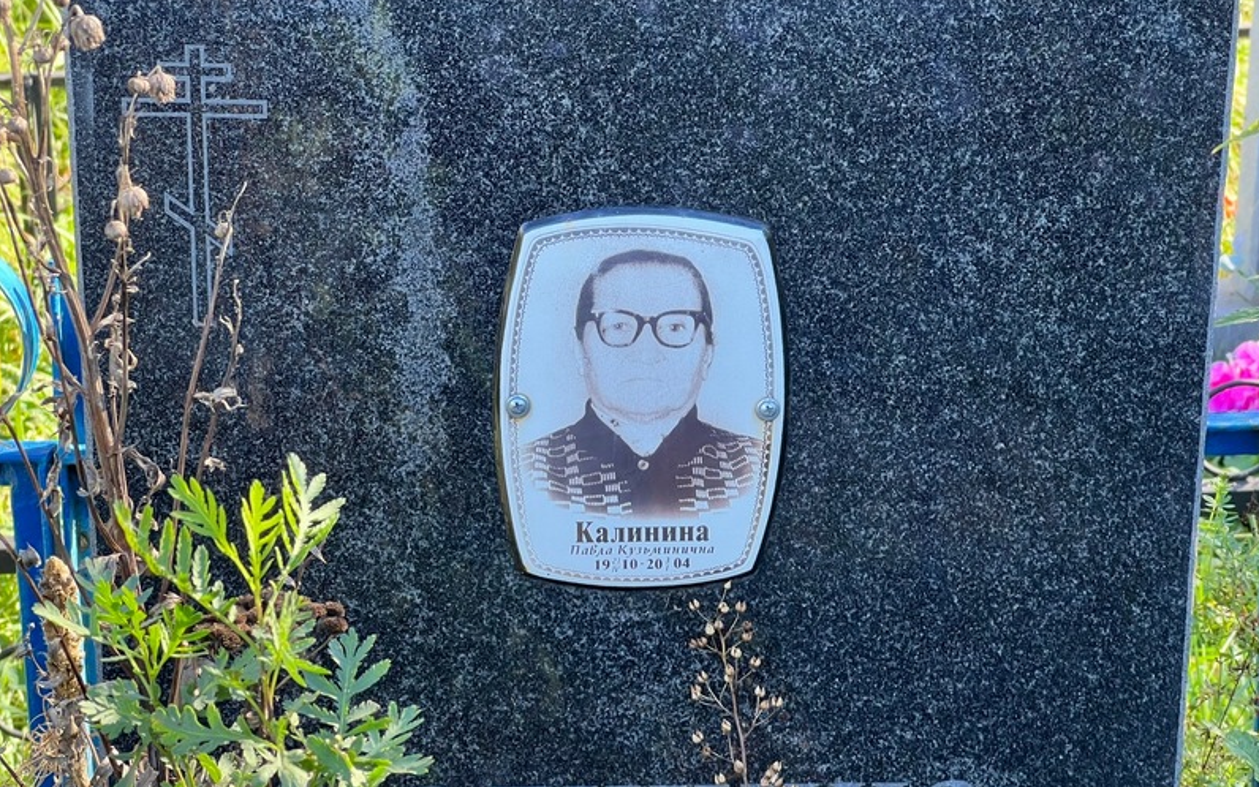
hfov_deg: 25.2
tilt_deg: -17.3
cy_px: 438
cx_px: 631
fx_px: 2814
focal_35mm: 82
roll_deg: +2.0
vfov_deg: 15.9
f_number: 2.8
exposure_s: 1/99
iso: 64
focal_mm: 9
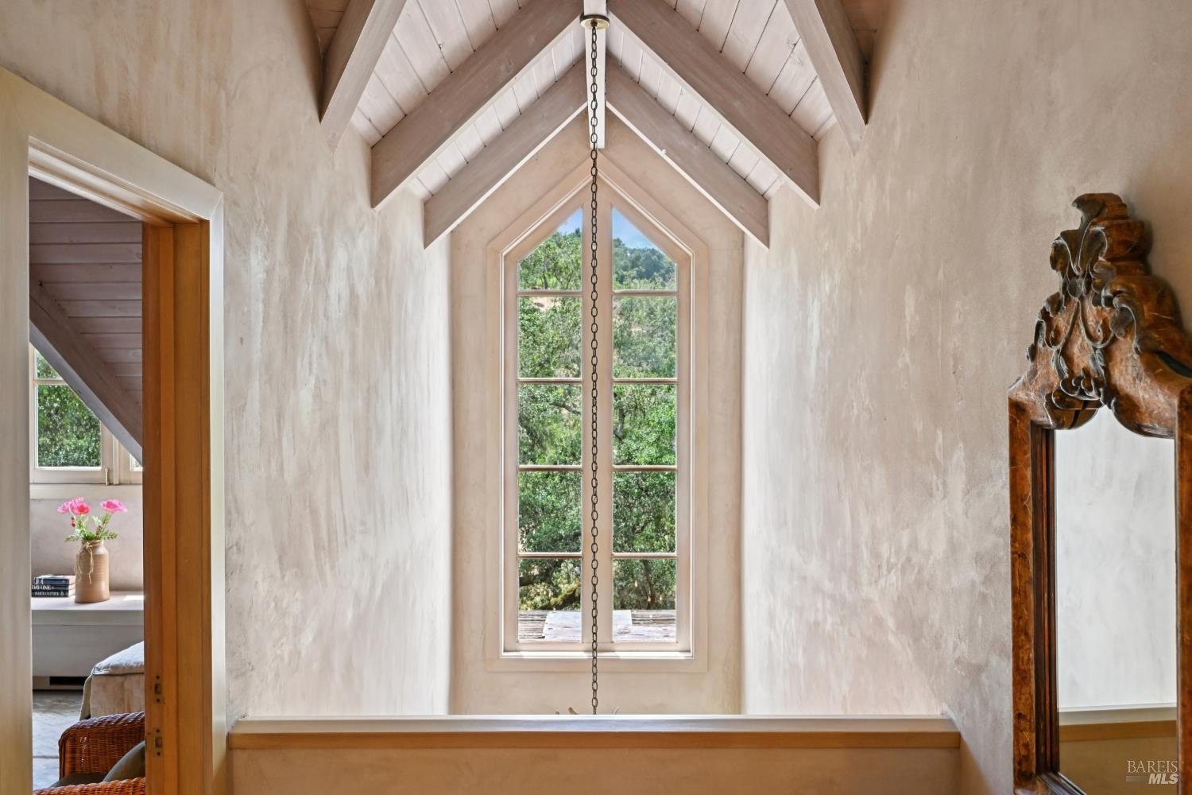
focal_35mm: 30
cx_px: 596
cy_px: 398
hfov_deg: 62.8
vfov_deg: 44.3
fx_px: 977
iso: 1600
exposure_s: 1/200
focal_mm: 29.5
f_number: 9
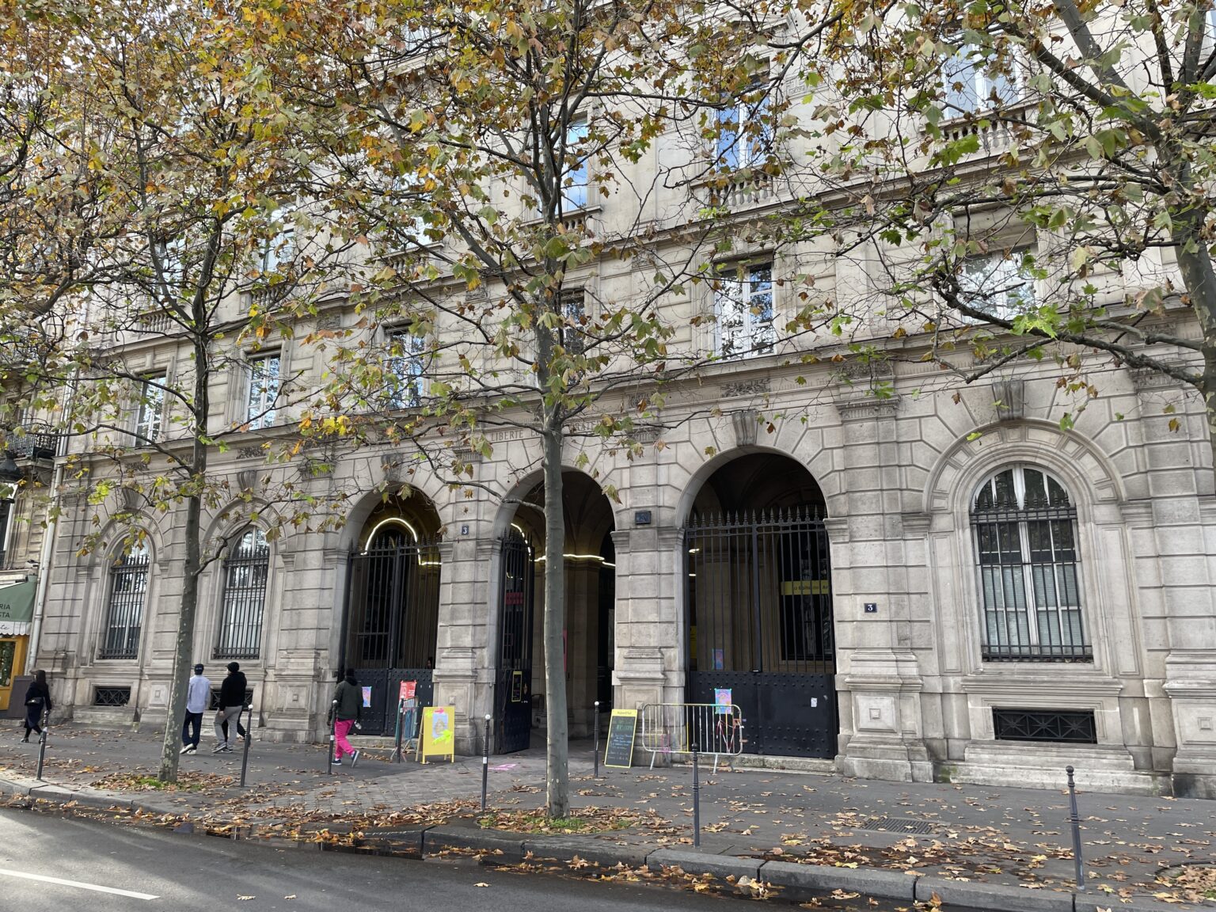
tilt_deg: +11.7
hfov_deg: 67.3
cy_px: 456
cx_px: 608
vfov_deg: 53.1
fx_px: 913
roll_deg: -1.8
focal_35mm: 26
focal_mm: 4.2
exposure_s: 1/121
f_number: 1.6
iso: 40
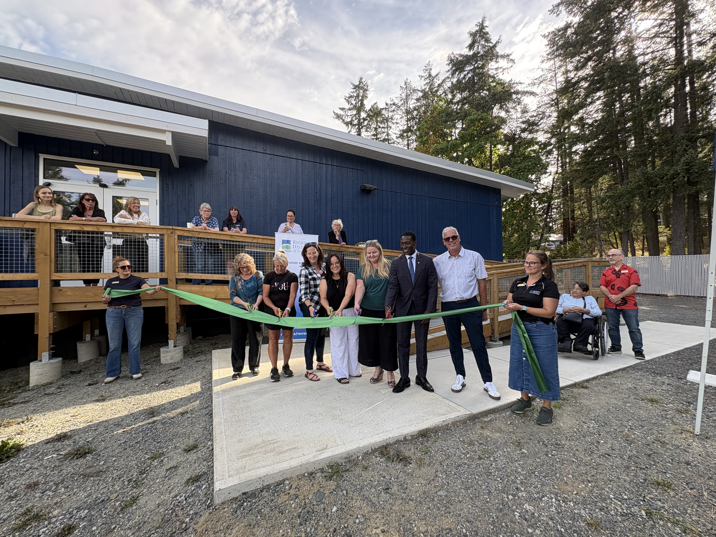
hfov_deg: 102.1
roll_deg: +0.9
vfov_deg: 85.7
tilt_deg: +2.6
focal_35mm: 14
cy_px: 268
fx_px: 290
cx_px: 358
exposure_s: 1/218
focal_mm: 2.22
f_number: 2.2
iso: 50
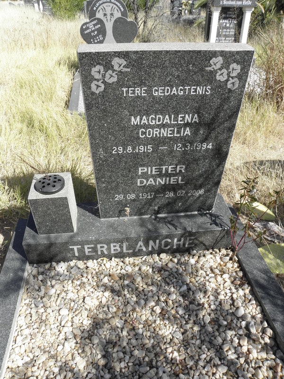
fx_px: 284
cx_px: 142
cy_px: 190
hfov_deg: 53.1
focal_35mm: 26
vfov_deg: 67.3
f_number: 5.6
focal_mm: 4.6
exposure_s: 1/200
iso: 64
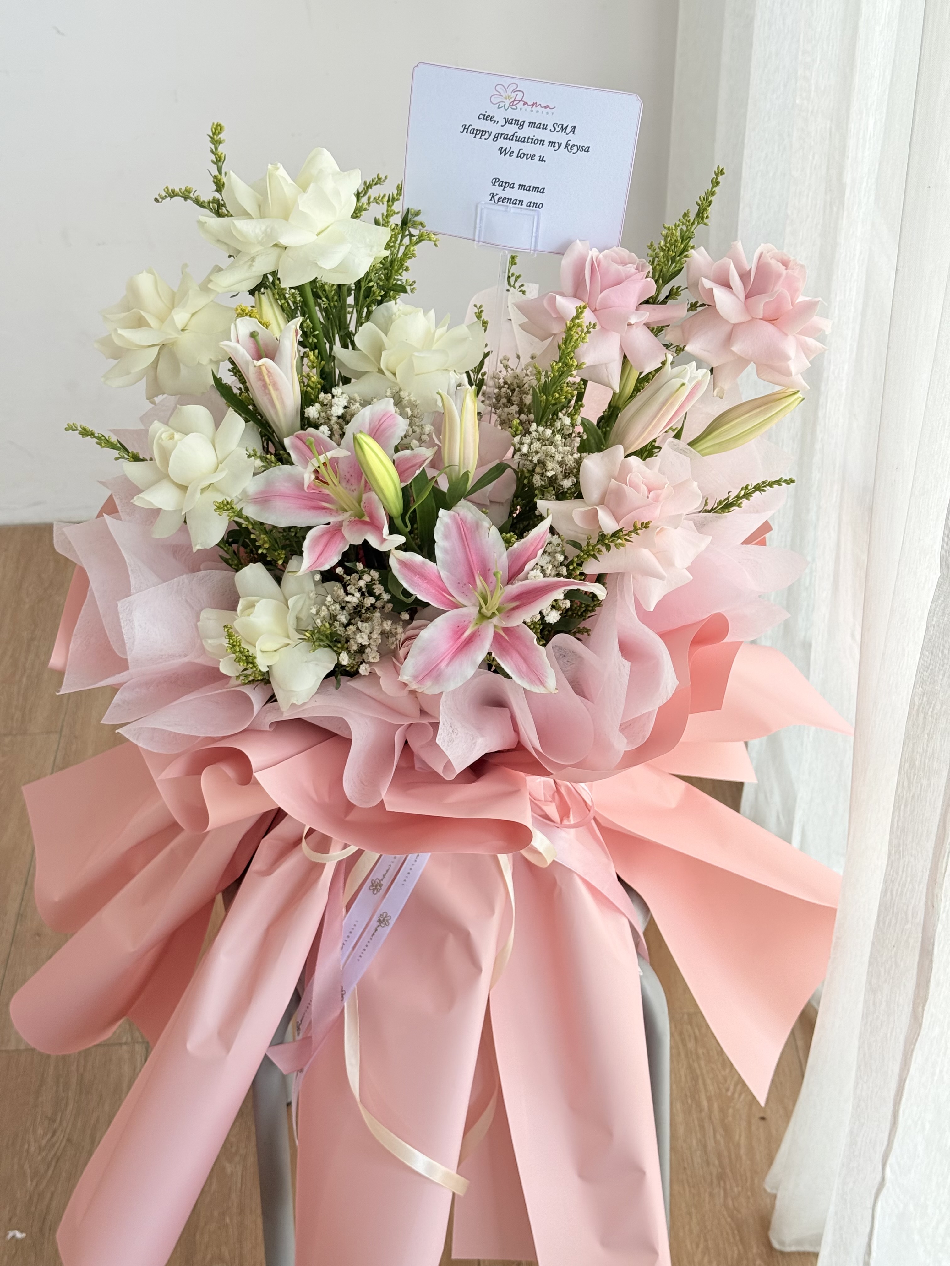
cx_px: 475
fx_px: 1756
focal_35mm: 48
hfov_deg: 30.3
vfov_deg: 39.7
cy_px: 633
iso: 125
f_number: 1.78
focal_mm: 6.76
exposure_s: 1/111
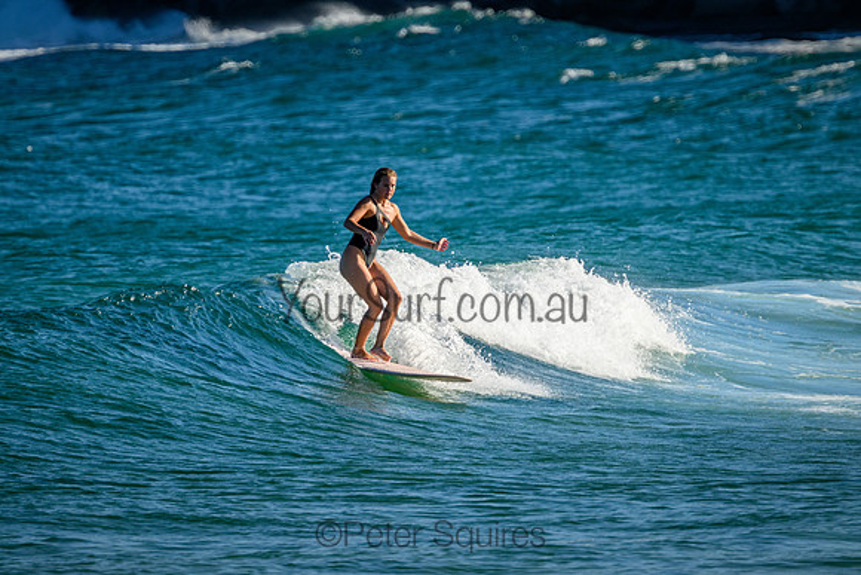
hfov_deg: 2.6
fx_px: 19137
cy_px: 288
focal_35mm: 800
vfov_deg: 1.7
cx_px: 430
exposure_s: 1/2000
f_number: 11
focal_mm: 800
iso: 1250
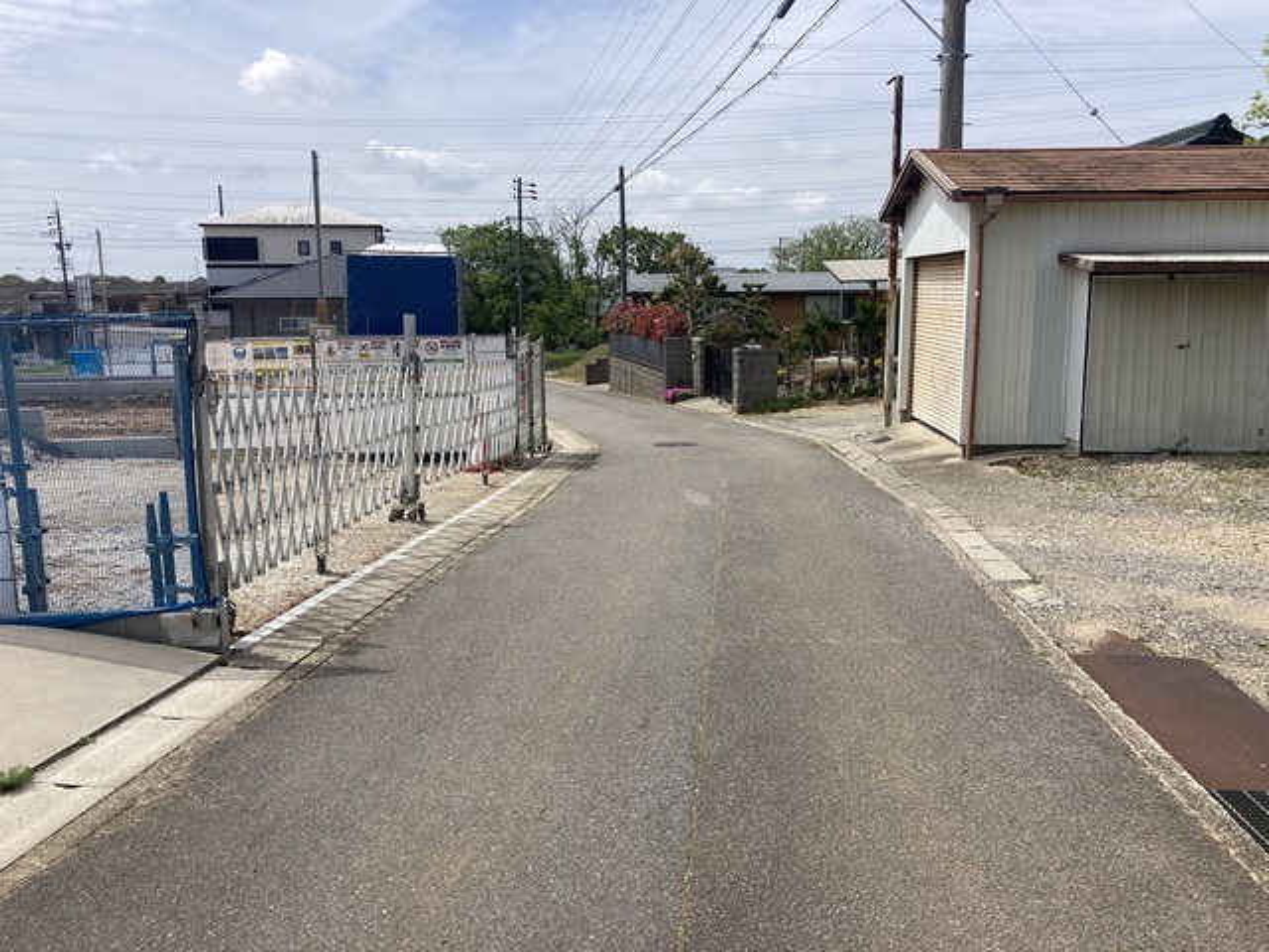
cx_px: 634
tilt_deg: -9.4
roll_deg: -1.0
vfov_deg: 49.7
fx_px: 1026
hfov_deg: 63.4
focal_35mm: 28
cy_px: 476
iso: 20
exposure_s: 1/3472
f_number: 1.8
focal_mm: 3.99
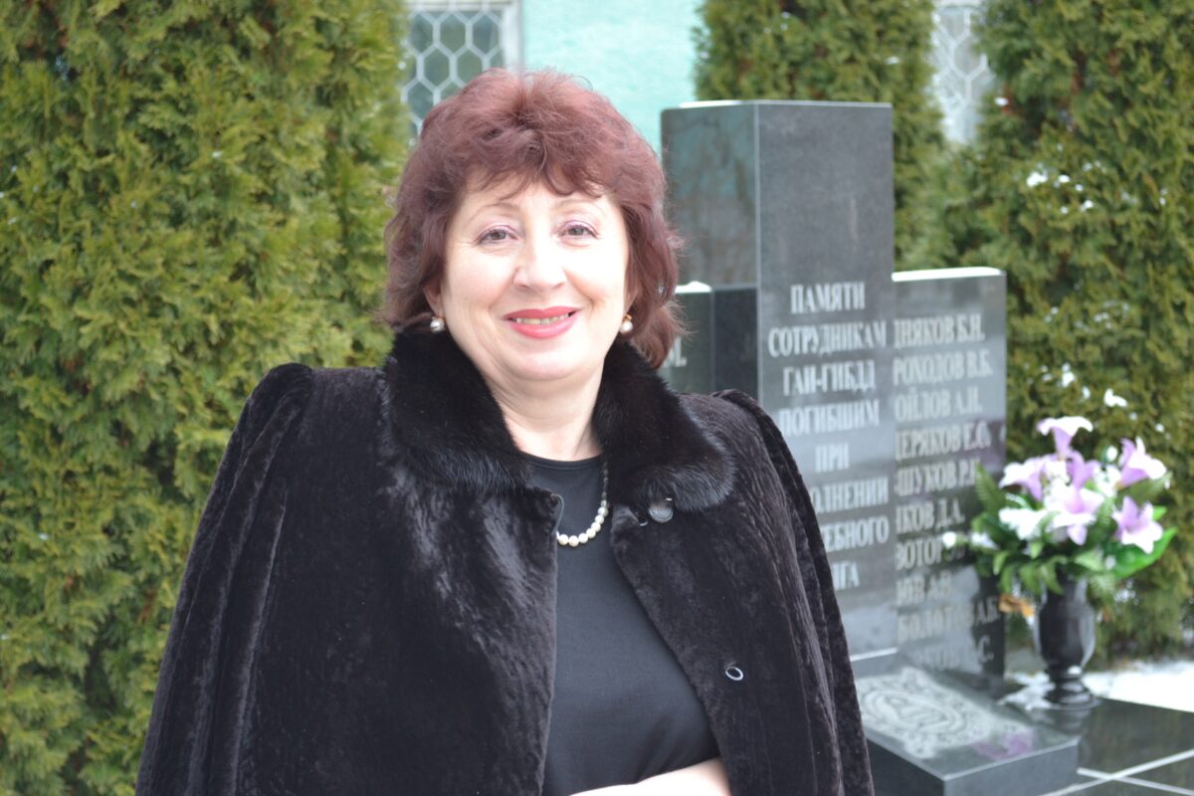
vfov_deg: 20.2
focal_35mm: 68
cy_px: 398
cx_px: 597
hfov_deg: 29.9
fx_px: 2239
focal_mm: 45
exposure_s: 1/20
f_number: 5.3
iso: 400
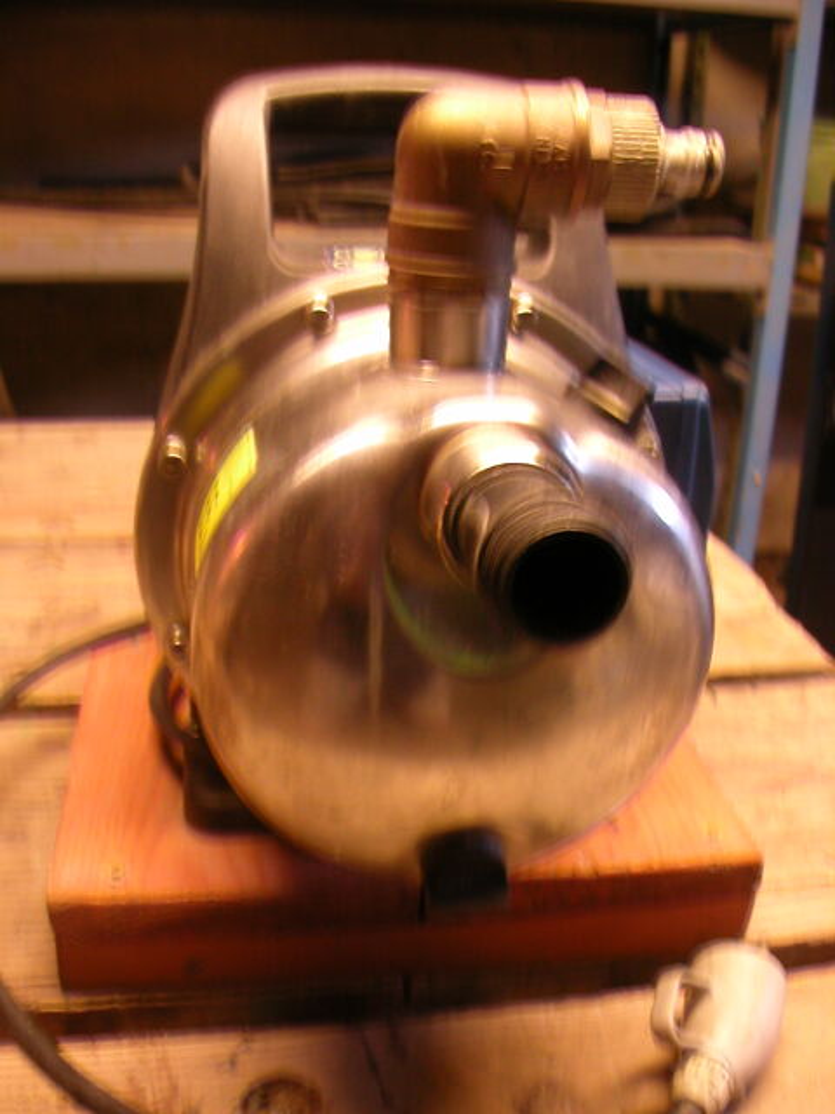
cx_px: 418
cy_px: 557
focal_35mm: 37
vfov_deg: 50.1
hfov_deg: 38.7
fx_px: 1190
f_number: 2.7
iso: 100
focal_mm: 5.6
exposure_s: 1/6.5
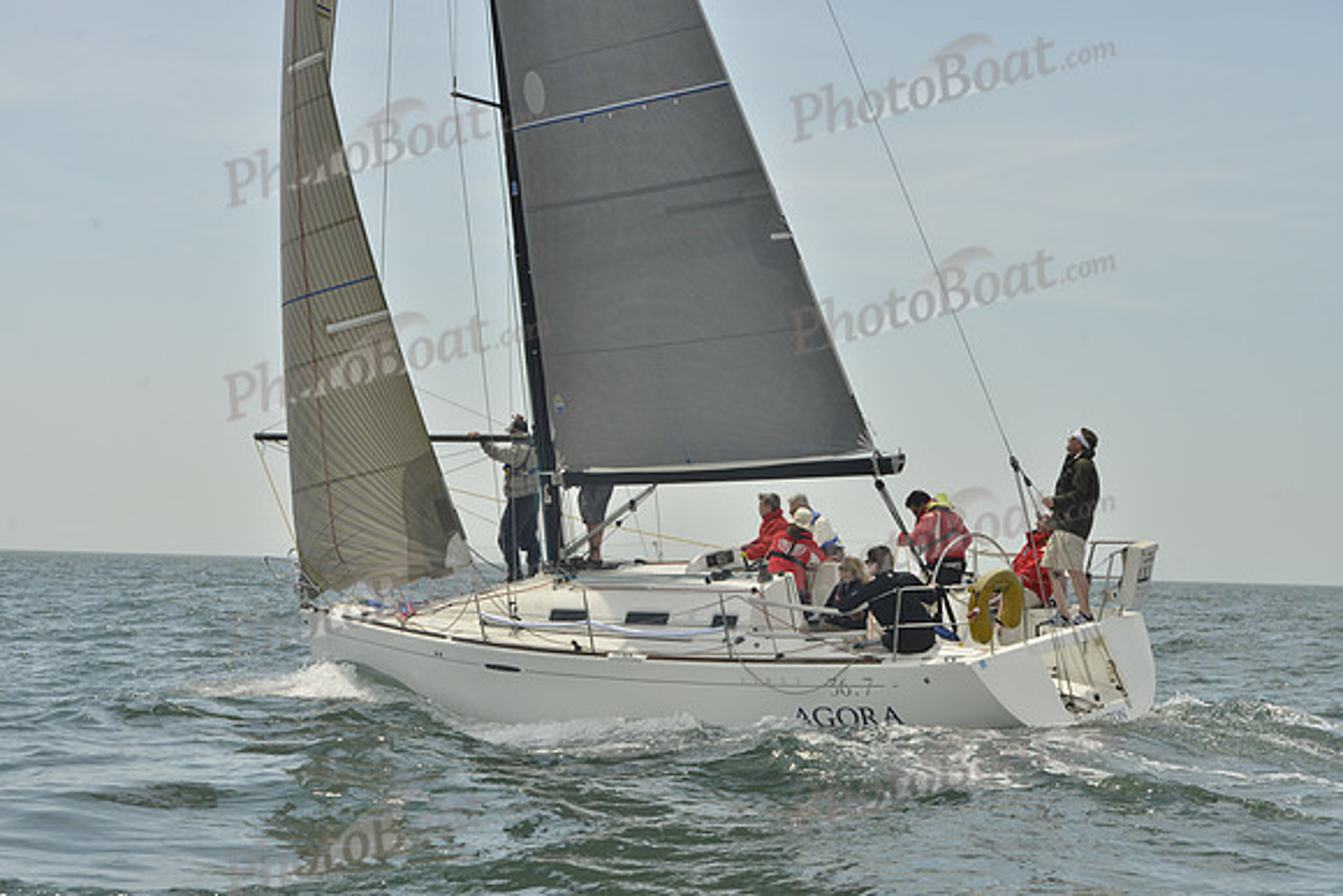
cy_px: 448
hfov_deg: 28.8
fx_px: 2612
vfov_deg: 19.5
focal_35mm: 70
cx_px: 672
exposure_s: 1/1250
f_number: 13
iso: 560
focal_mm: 70
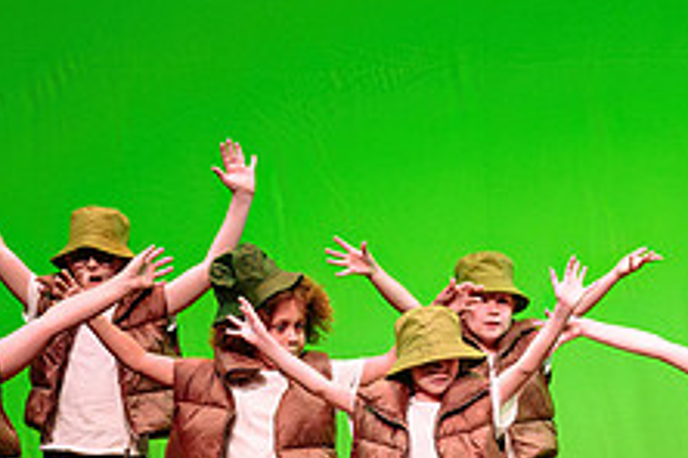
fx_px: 6918
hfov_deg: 5.7
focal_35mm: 362
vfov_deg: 3.8
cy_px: 418
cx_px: 598
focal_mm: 130
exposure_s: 1/320
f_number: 2.8
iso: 1250
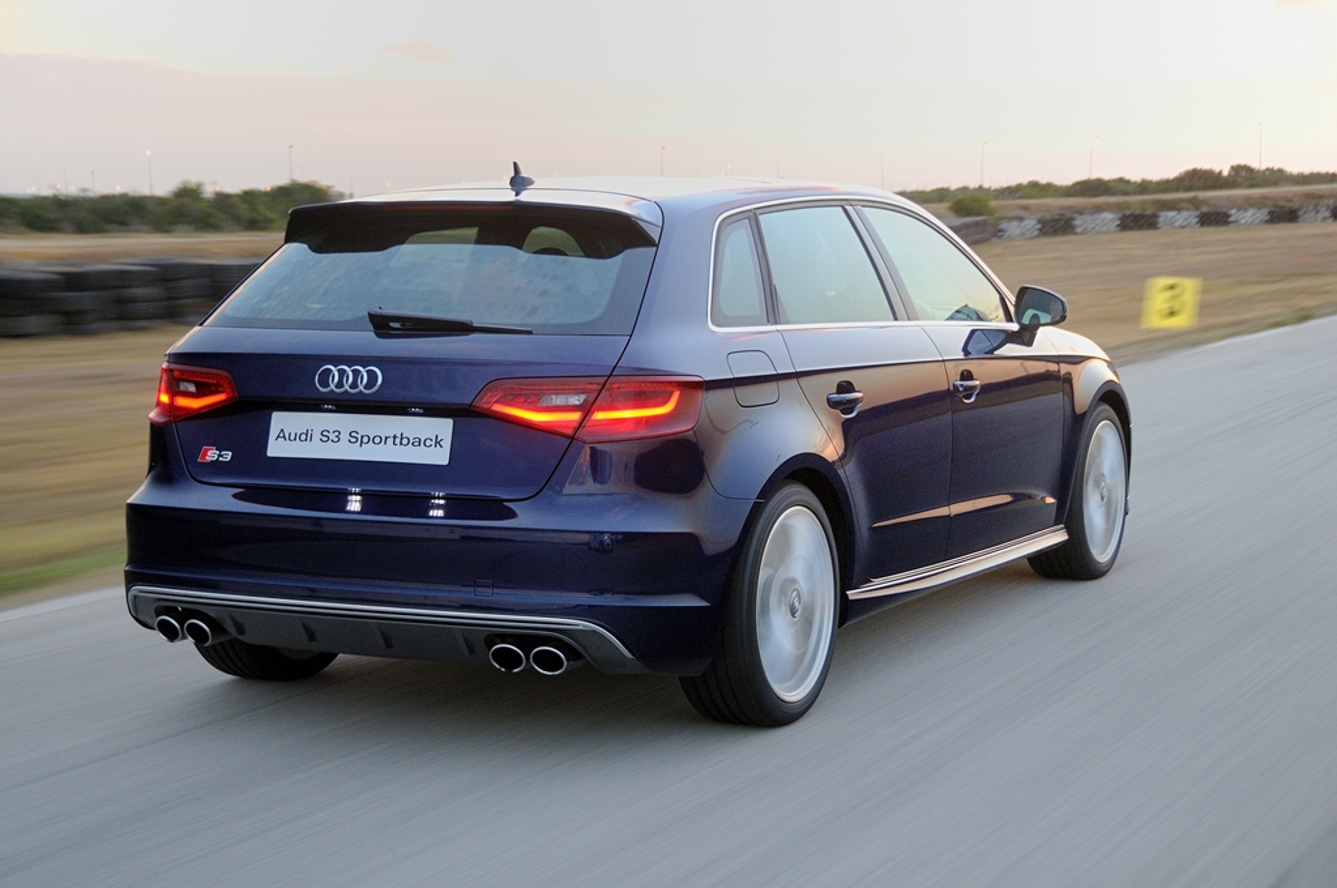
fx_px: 2337
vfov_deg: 21.5
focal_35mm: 63
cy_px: 444
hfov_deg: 31.9
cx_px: 668
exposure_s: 1/20
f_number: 5
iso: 400
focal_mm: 42
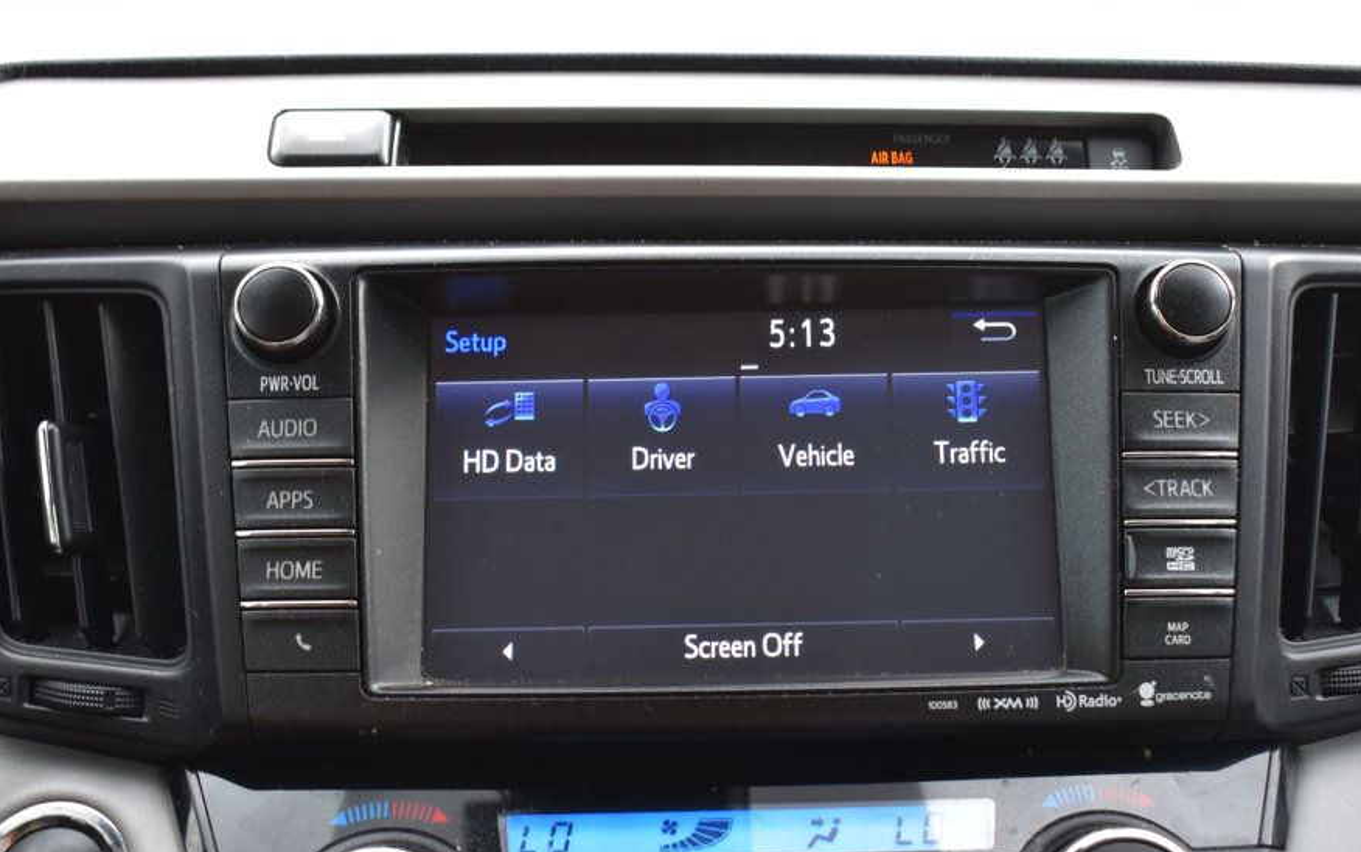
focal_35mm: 50
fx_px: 1855
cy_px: 466
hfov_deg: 40.3
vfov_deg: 25.8
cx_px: 744
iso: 450
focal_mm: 28
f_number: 6.3
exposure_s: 1/15
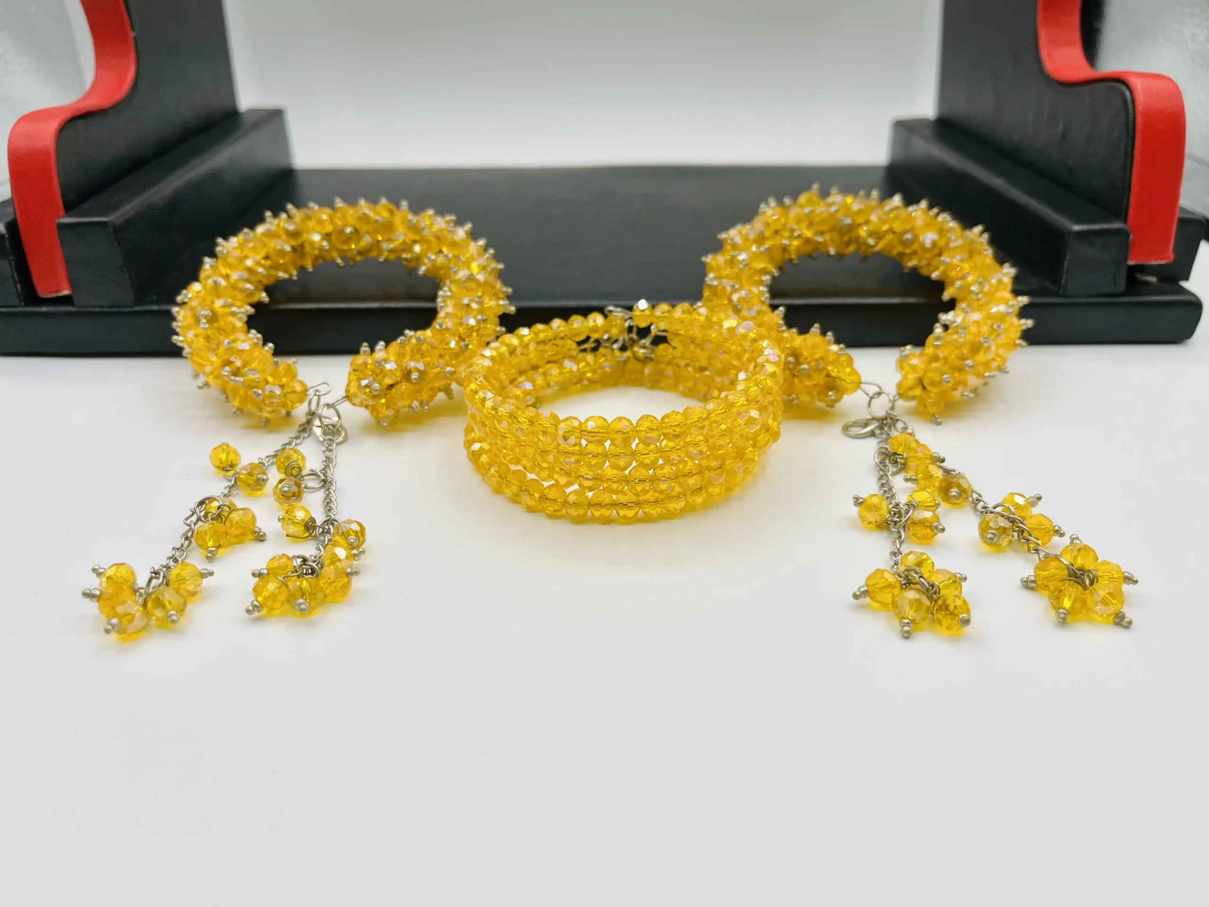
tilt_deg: -32.5
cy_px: 454
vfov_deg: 53.1
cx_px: 604
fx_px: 908
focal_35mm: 26
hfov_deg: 67.3
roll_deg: -2.3
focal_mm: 5.1
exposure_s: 1/1992
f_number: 1.6
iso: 50
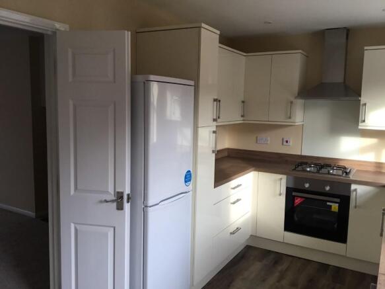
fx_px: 345
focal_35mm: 31
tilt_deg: -7.4
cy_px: 144
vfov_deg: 45.4
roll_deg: -1.3
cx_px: 192
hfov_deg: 58.4
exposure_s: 1/50
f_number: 2.4
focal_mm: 3.3
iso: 32
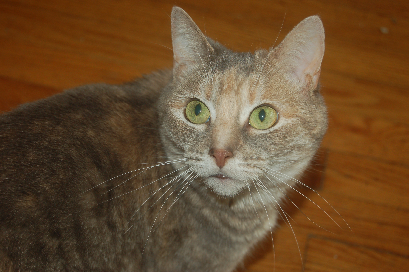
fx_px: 936
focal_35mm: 82
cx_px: 204
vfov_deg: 16.5
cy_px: 136
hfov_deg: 24.6
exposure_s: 1/60
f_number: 5.6
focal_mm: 55
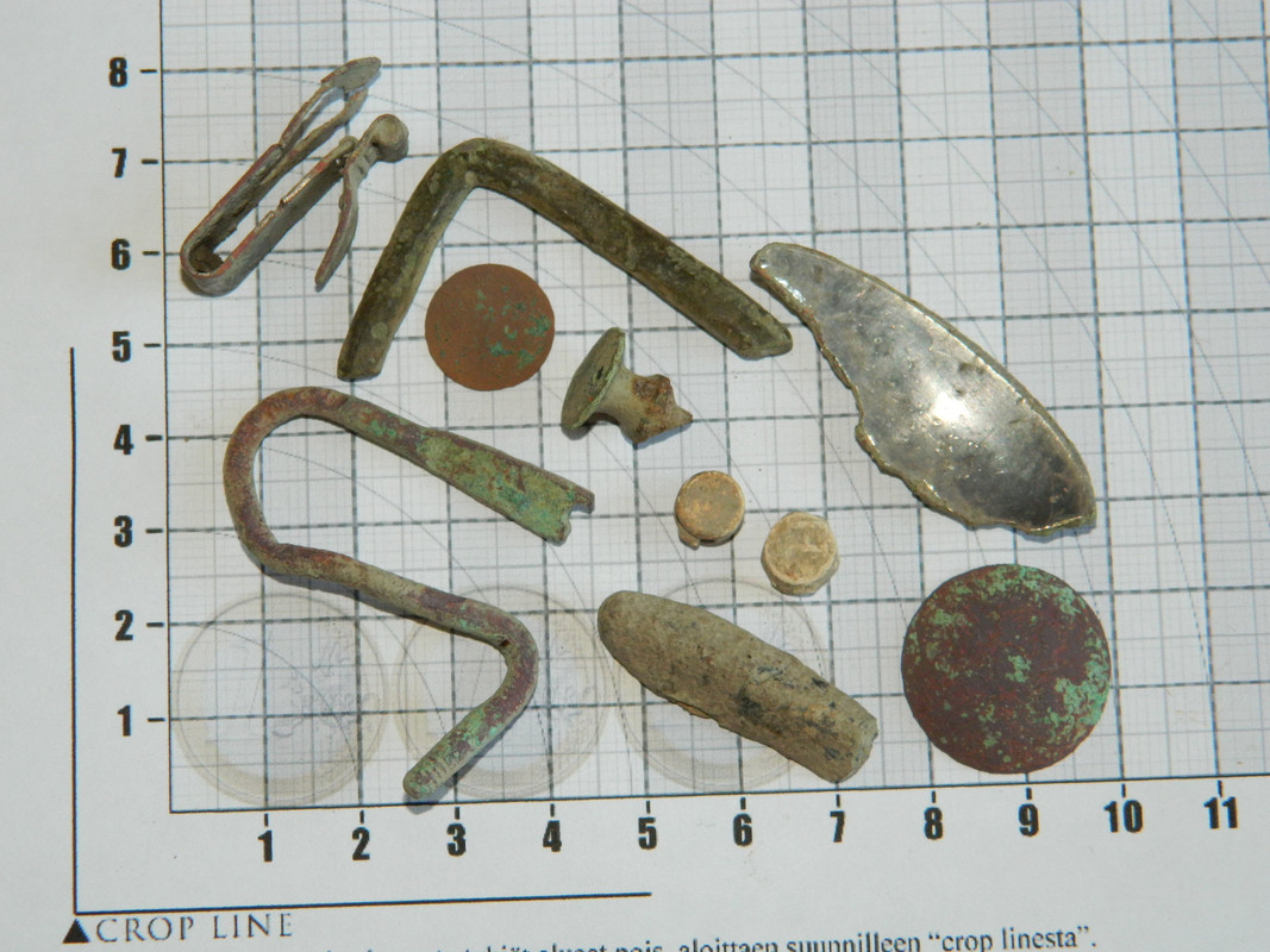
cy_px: 476
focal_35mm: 84
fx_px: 3081
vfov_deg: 17.6
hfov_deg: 23.3
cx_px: 635
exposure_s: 1/50
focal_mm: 15.1
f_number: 4.2
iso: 200
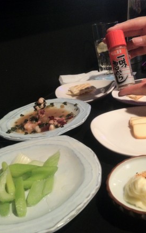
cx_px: 88
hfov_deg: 33.5
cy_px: 117
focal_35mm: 38
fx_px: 242
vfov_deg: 51.5
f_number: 2.4
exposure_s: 1/20
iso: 400
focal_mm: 4.28
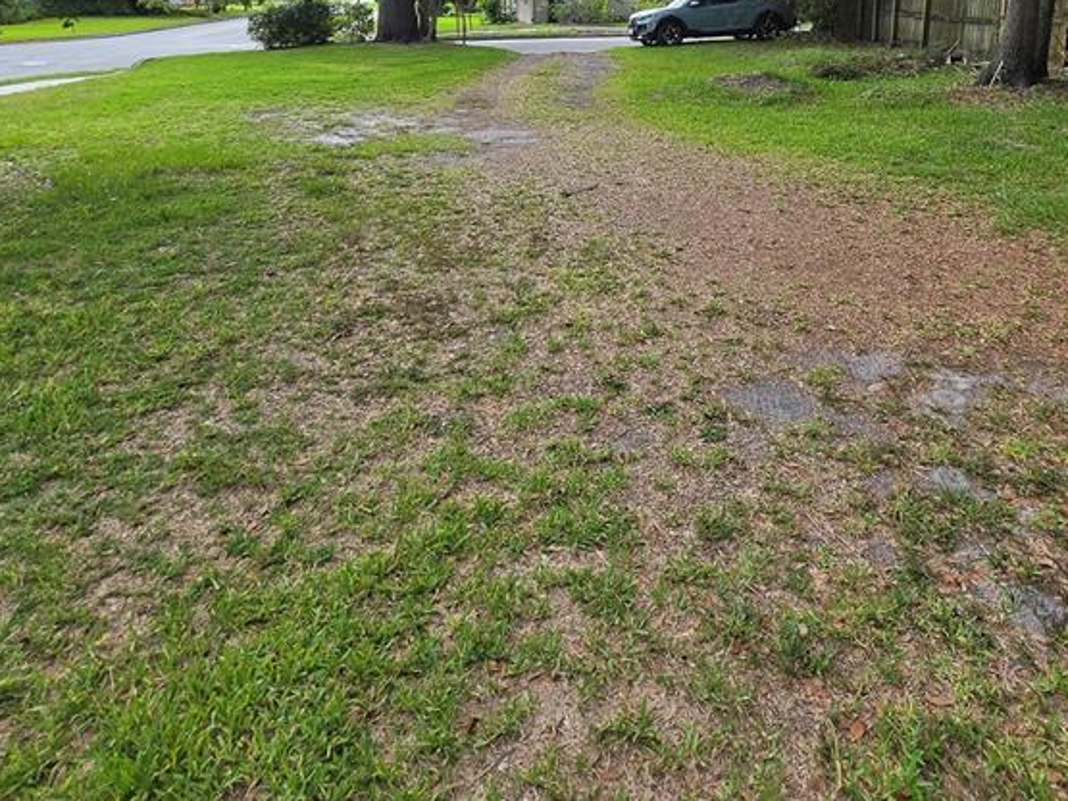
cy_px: 114
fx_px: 740
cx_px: 577
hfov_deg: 71.5
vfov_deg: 51.6
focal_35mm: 24
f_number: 2.2
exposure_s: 1/125
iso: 25
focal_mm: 1.7
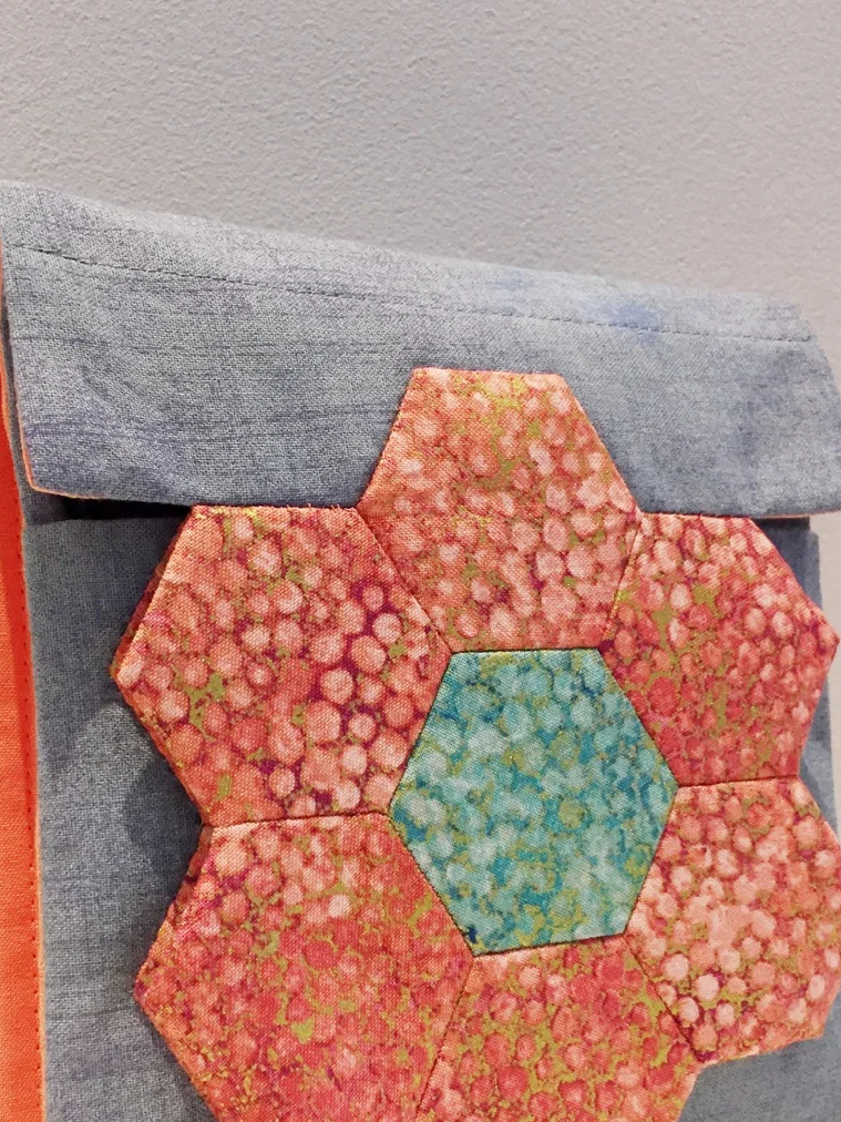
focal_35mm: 43
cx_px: 391
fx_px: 1393
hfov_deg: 33.6
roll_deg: +0.2
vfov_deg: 43.2
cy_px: 747
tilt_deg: -4.2
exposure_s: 1/33
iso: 64
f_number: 2.2
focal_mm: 4.15
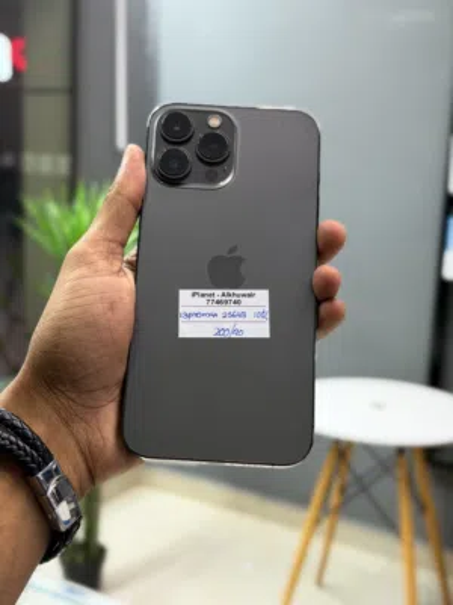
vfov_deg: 39.7
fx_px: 838
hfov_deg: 30.3
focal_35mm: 48
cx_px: 226
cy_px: 302
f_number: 1.78
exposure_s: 1/50
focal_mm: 6.76
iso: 80
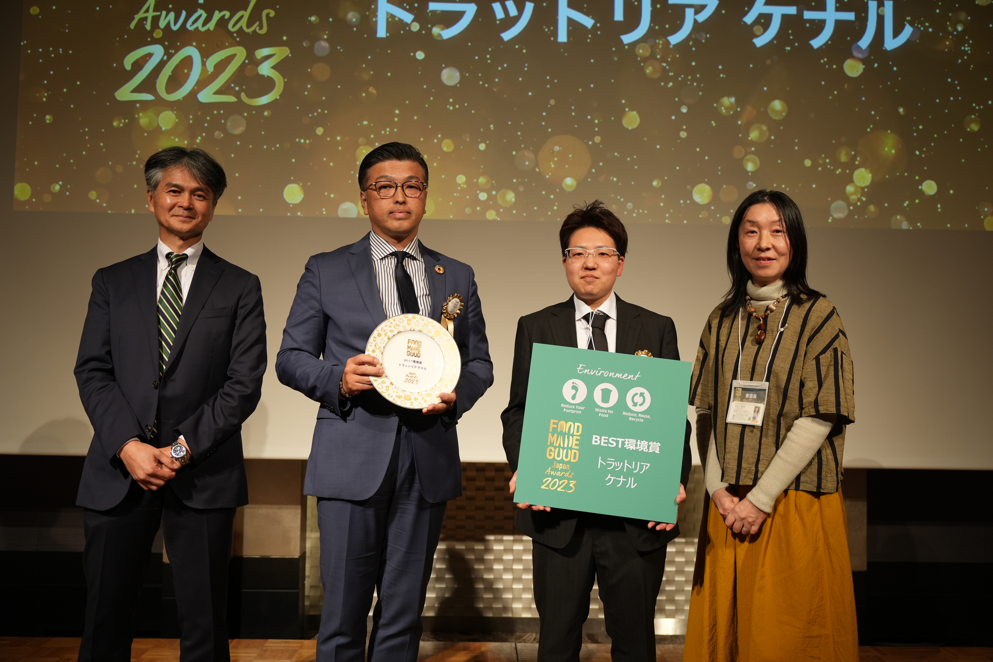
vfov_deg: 37.3
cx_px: 496
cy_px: 331
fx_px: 982
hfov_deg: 53.6
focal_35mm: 36
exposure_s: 1/160
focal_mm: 35.6
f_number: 2.8
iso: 640
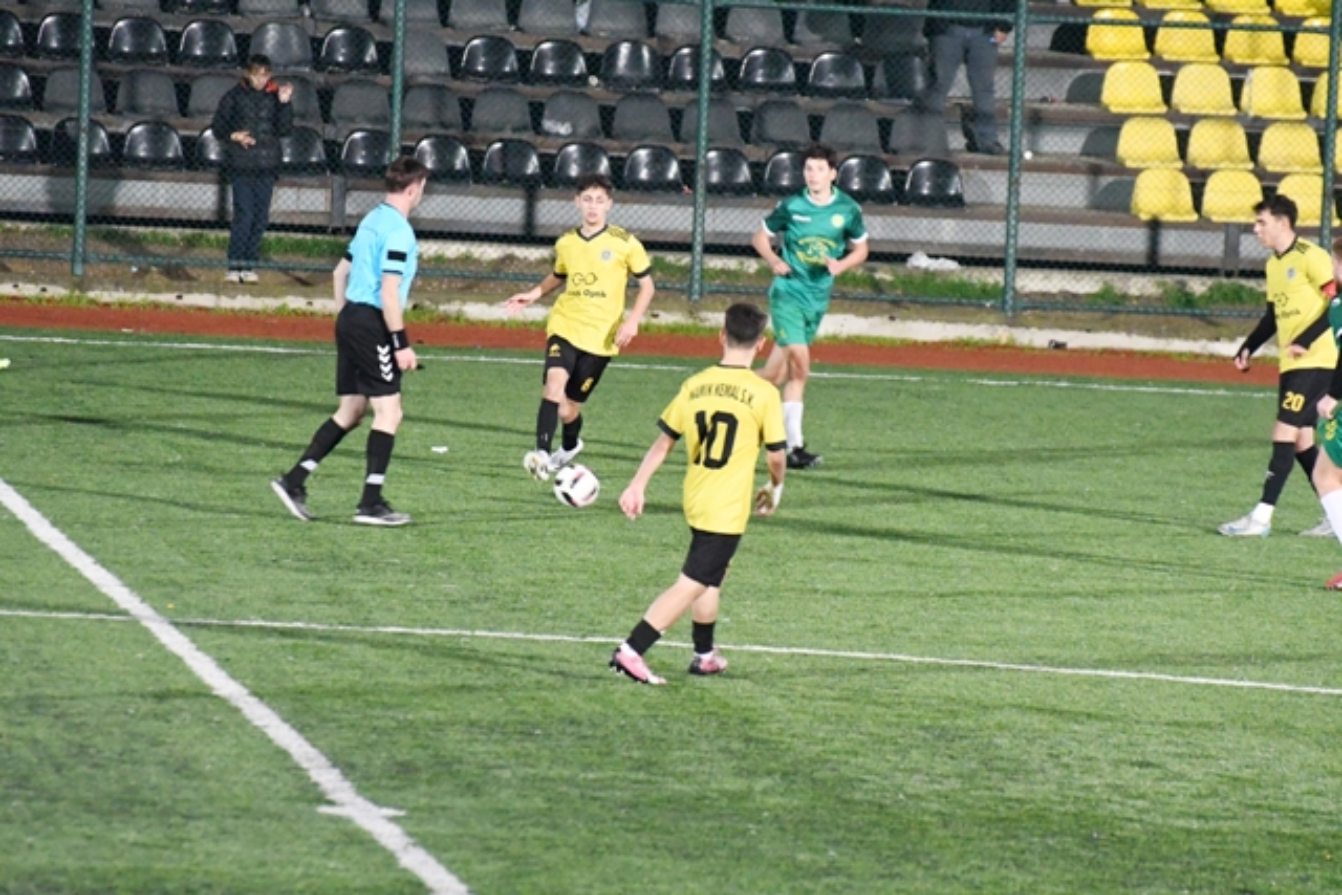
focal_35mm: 330
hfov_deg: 6.2
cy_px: 448
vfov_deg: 4.2
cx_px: 671
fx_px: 12304
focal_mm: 220
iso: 12800
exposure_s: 1/160
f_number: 5.3
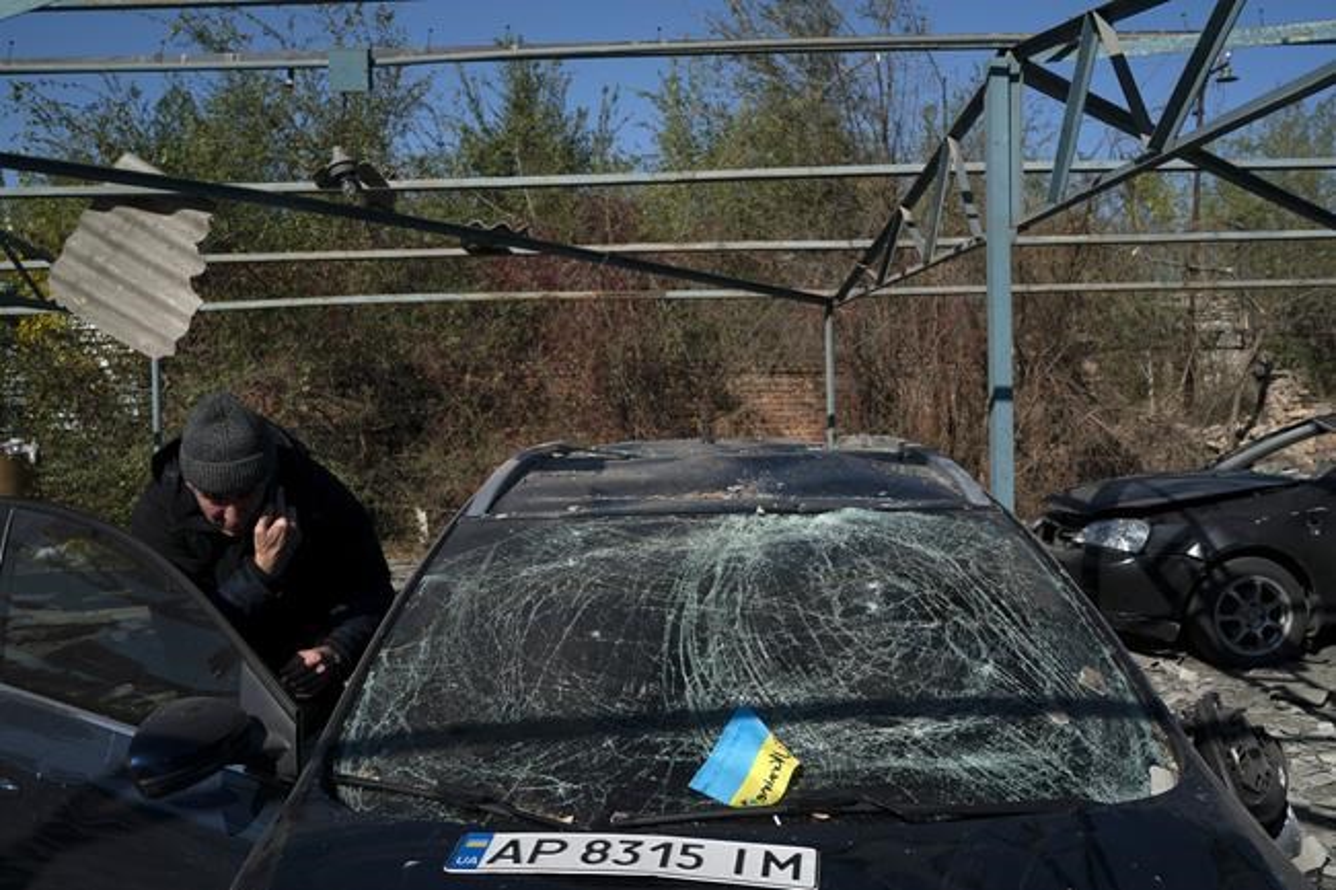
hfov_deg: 54.4
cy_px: 445
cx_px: 668
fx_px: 1298
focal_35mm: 35
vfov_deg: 37.8
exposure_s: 1/1600
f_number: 7.1
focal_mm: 35
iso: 200
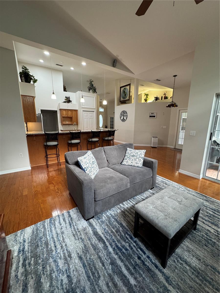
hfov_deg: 85.7
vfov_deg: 102.1
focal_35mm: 14
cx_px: 110
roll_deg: +0.5
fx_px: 119
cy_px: 146
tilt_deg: -11.7
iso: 250
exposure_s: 1/60
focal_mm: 2.22
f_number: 2.2
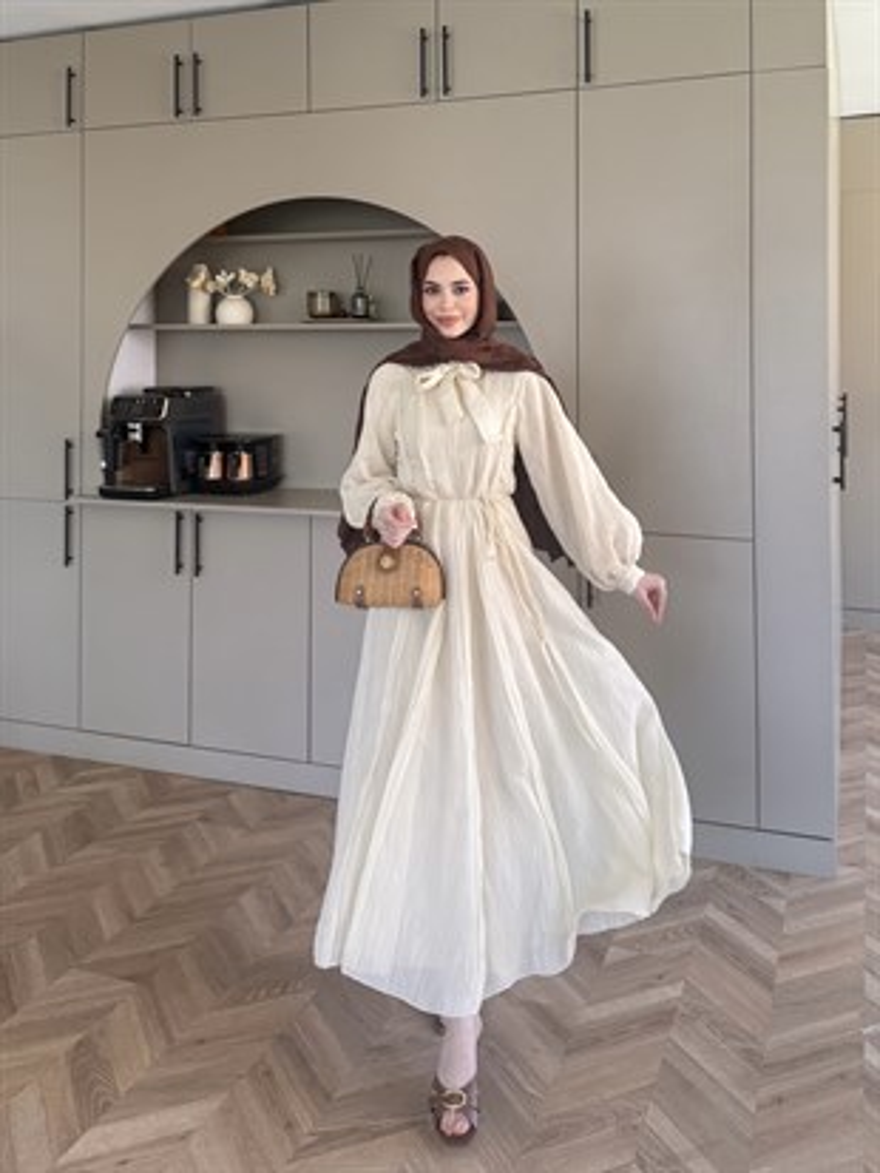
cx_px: 440
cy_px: 586
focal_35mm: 24
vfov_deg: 71.6
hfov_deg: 56.8
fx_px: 813
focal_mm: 6.76
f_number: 1.78
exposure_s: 1/121
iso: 80
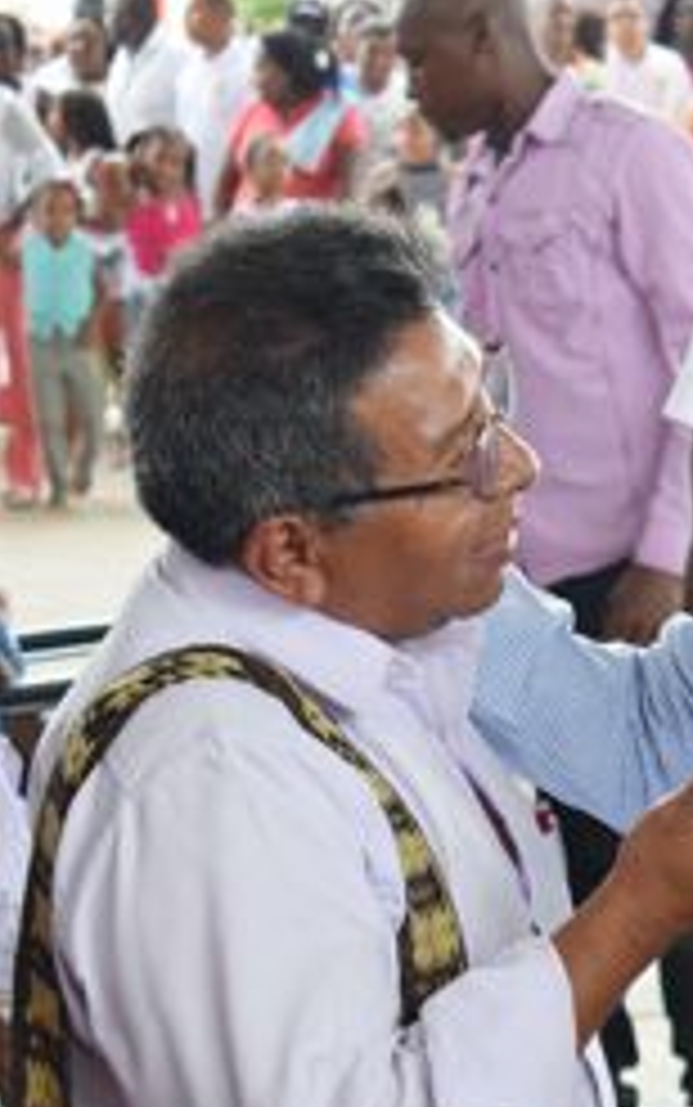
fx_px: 4497
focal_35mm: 149
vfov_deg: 14.0
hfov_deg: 8.6
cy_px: 623
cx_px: 976
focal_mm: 48
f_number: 5.3
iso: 400
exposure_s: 1/125
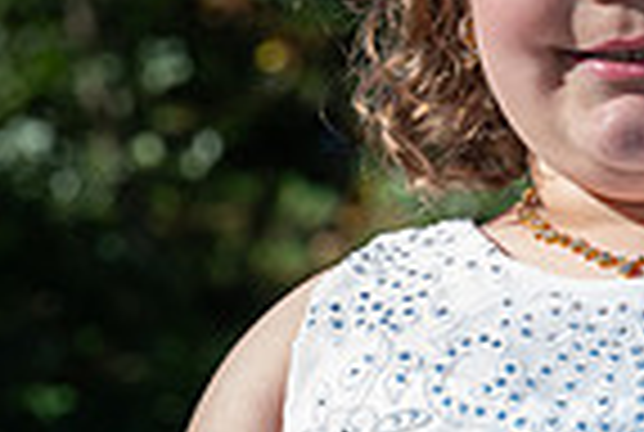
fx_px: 3263
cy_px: 207
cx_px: 561
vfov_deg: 7.6
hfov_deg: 11.2
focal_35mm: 182
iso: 100
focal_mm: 58
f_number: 4.5
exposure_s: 1/200
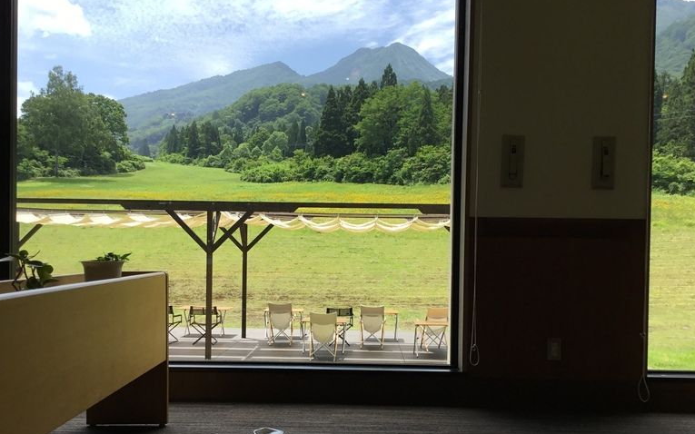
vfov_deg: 36.2
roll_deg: -0.7
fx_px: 663
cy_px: 258
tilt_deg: -1.3
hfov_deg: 55.3
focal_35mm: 35
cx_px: 341
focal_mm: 3.3
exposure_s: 1/590
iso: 25
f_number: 2.4
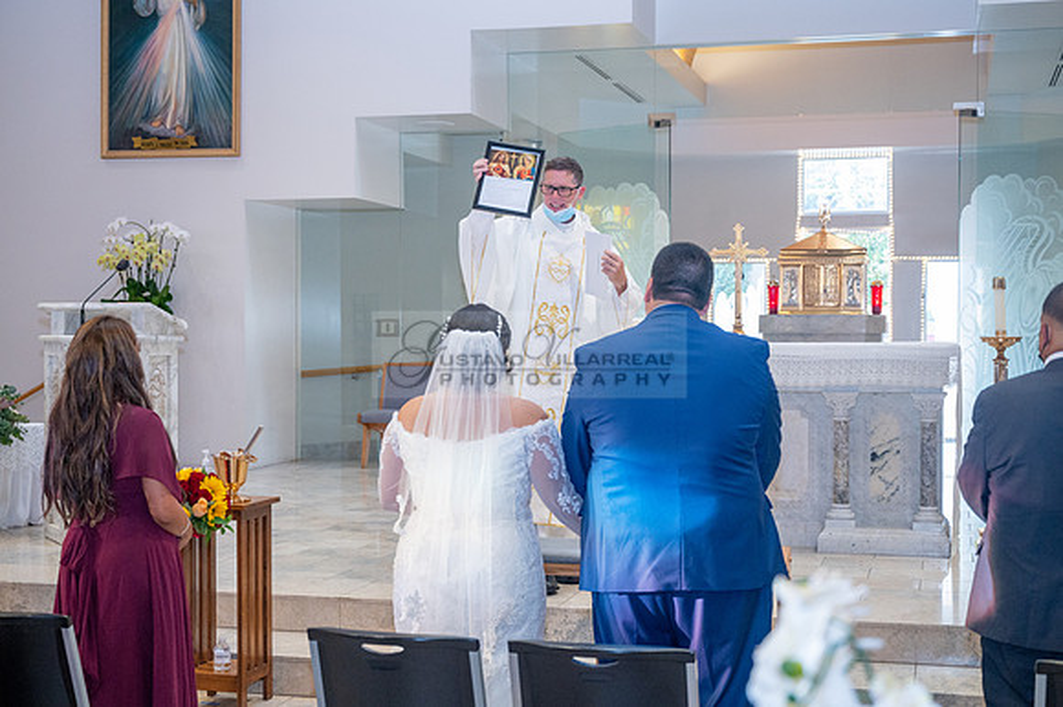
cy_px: 354
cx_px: 532
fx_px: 1489
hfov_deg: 39.3
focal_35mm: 50
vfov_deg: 26.7
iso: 2500
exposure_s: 1/200
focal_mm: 49
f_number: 4
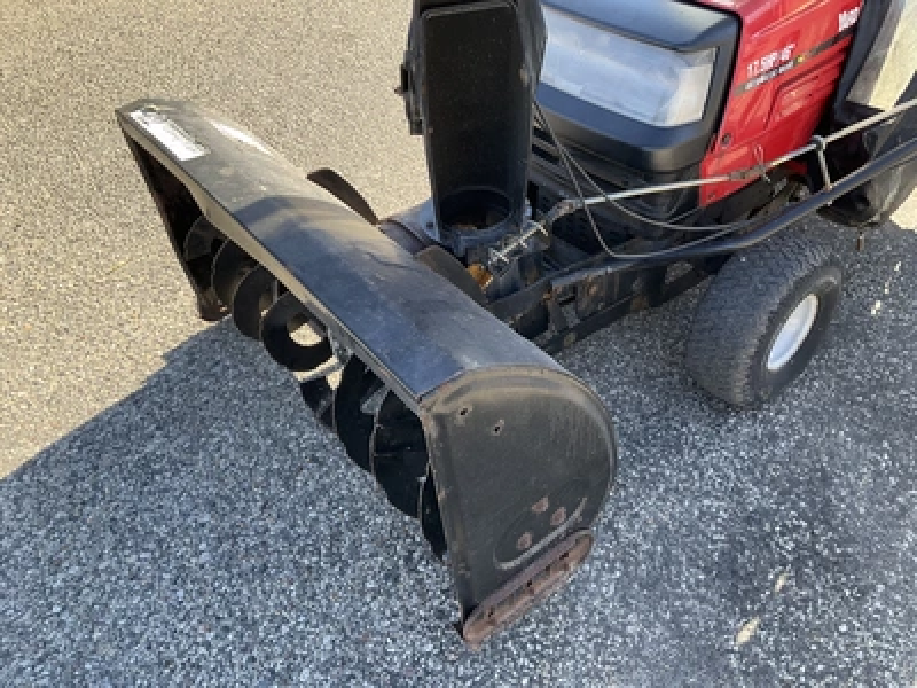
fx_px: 768
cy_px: 344
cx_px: 458
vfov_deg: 48.2
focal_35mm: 29
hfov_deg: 61.7
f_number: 1.8
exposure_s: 1/221
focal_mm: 3
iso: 25
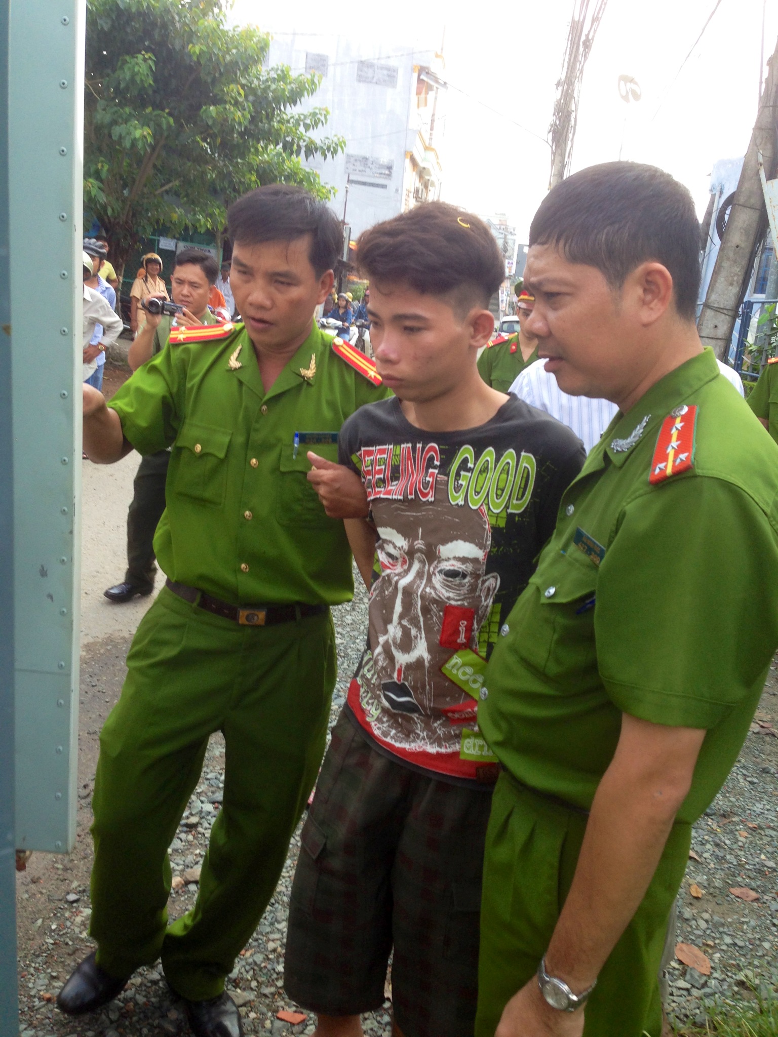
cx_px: 389
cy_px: 518
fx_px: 989
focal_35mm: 33
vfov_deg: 55.4
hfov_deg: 42.9
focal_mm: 4.13
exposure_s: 1/282
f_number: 2.4
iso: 50
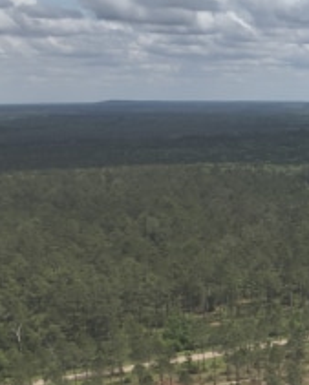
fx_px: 811
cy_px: 234
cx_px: 578
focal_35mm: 71
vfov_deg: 26.7
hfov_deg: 17.1
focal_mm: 4.4
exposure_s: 1/1000
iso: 100
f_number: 2.8
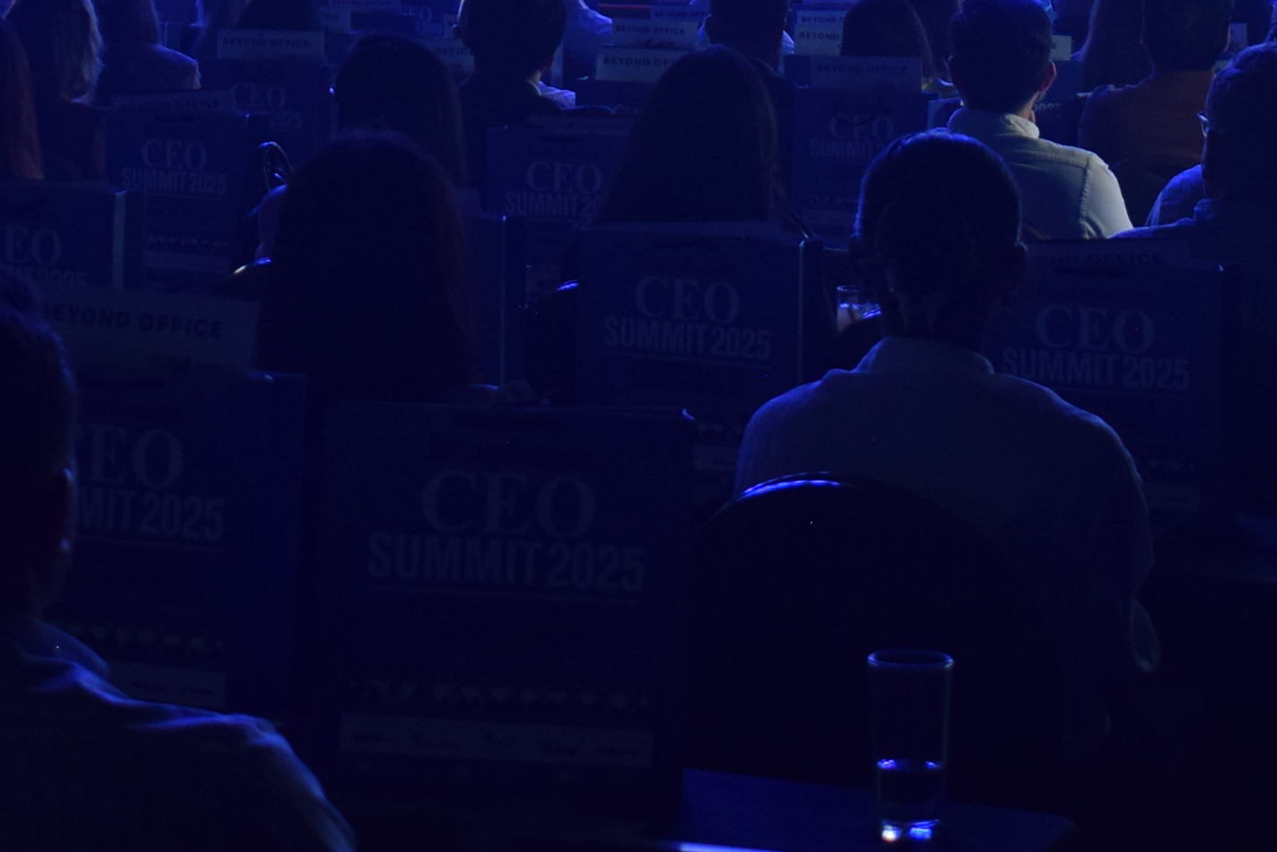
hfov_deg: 20.5
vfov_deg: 13.2
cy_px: -330
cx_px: 603
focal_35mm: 100
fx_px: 3533
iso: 400
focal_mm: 21
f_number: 4.5
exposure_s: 1/80
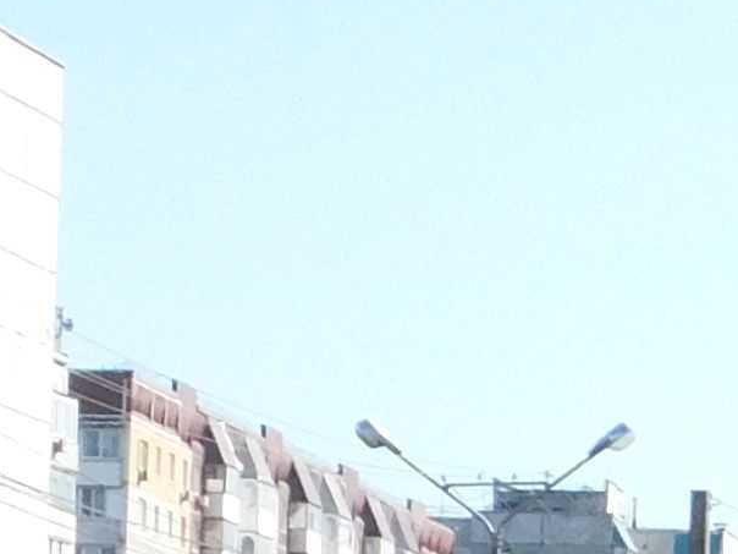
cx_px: 1621
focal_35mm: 305
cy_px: 652
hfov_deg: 6.3
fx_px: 6502
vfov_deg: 4.9
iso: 125
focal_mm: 7.1
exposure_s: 1/800
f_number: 3.6
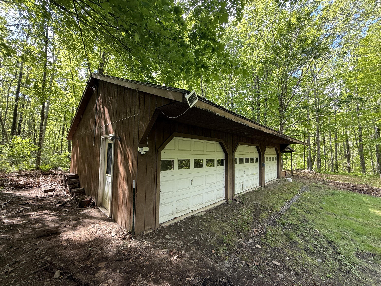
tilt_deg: +2.3
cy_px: 143
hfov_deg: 102.1
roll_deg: -1.0
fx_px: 154
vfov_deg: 85.7
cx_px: 190
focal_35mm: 14
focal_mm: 2.22
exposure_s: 1/99
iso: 64
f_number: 2.2
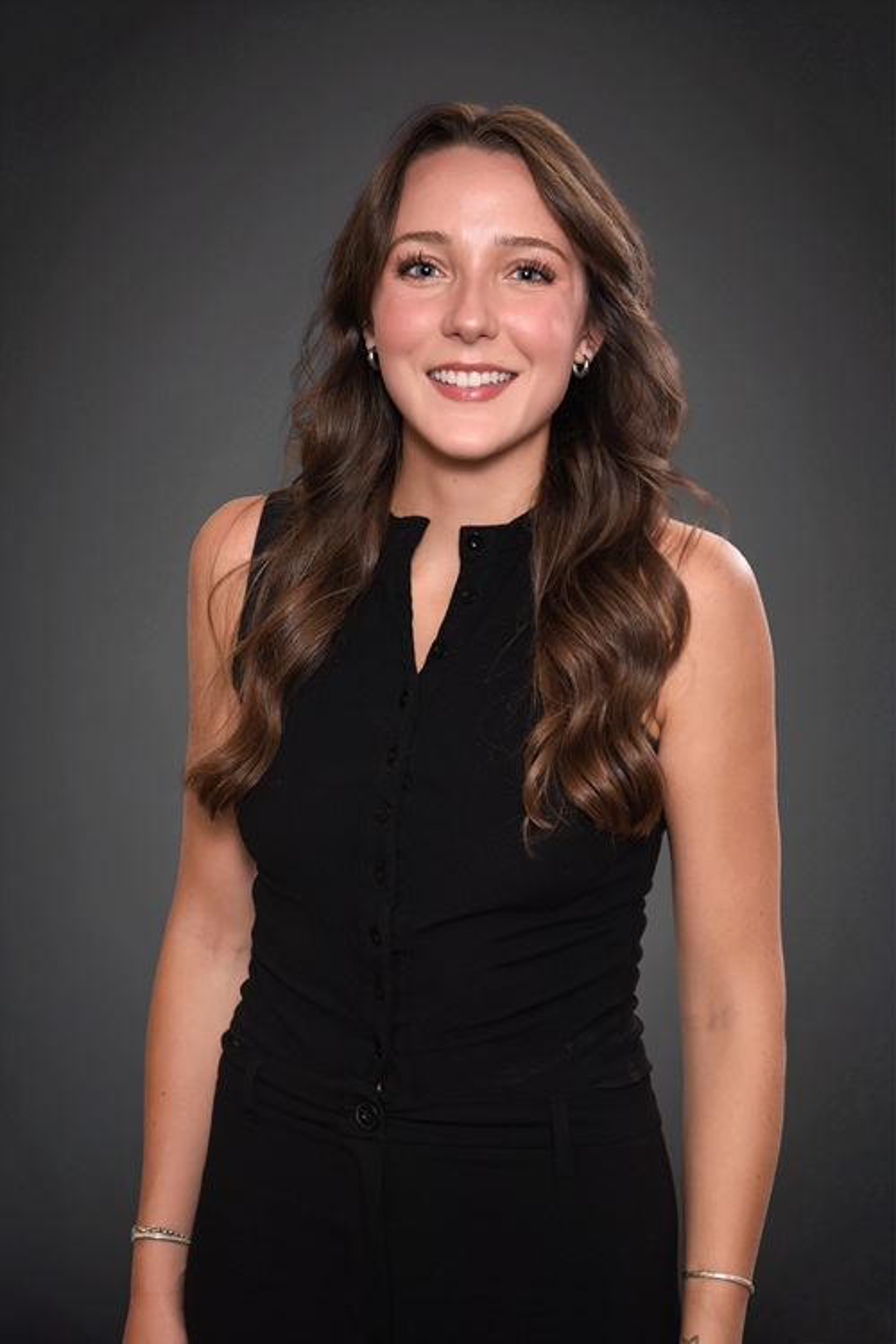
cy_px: 672
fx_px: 2520
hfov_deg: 20.2
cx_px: 448
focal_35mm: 68
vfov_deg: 29.9
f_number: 5.6
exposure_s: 1/200
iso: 500
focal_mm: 45
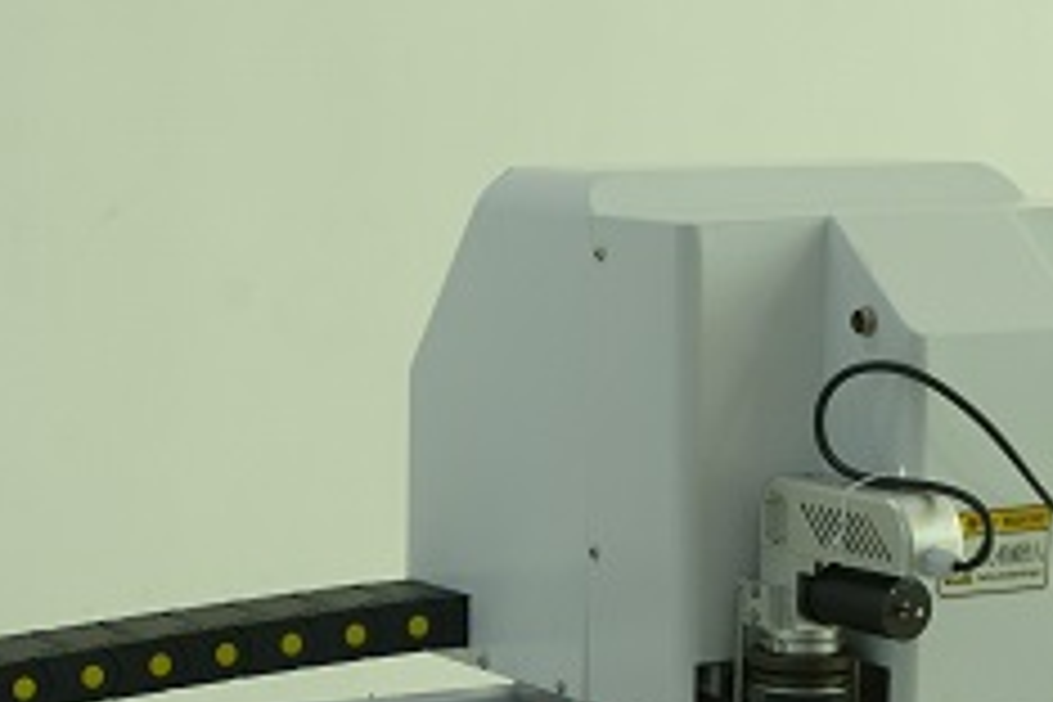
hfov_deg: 17.2
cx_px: 243
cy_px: 657
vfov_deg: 11.5
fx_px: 3451
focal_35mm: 118
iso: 1250
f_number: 6.3
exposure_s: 1/125
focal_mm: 46
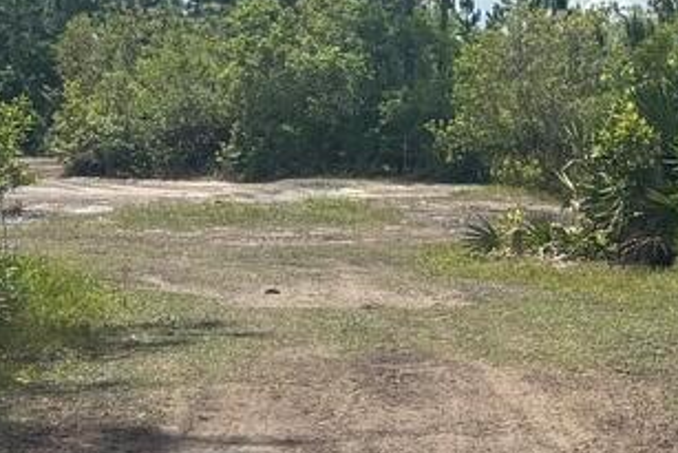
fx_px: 2487
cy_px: 297
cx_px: 872
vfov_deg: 10.4
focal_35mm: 132
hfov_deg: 14.9
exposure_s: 1/4255
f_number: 1.6
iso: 50
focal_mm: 5.96
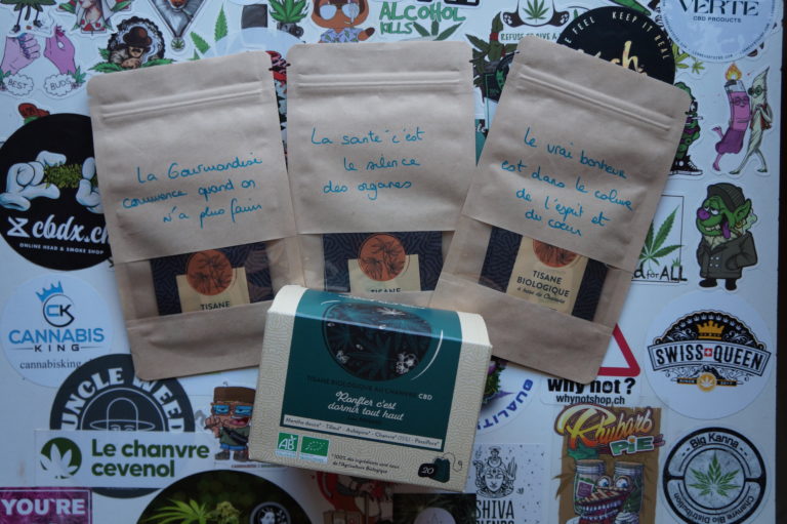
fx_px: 721
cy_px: 262
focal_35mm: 33
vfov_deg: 39.9
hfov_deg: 57.3
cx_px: 394
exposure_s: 1/160
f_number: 4
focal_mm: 22
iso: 500
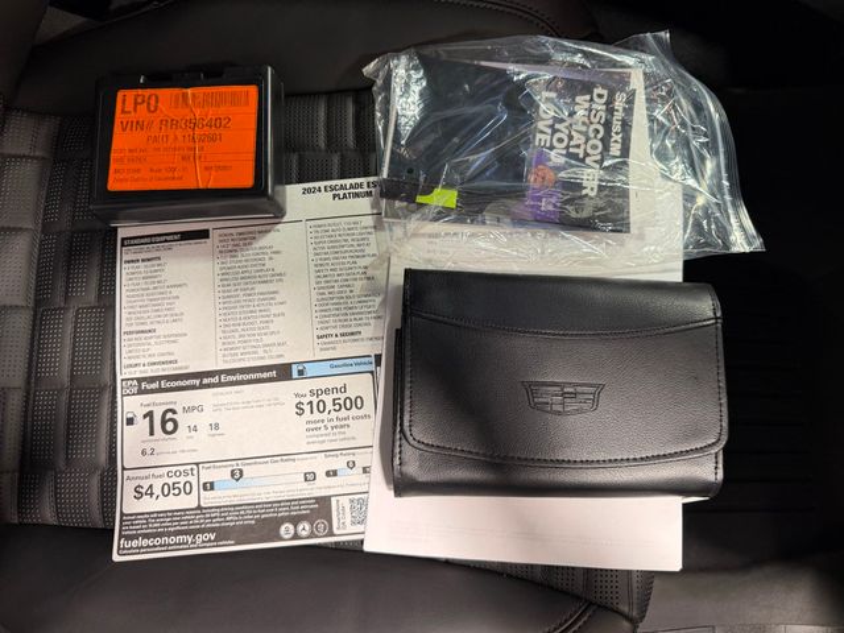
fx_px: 585
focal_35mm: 24
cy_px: 316
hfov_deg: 71.6
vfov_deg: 56.8
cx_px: 422
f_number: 1.78
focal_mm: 6.76
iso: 125
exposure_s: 1/120
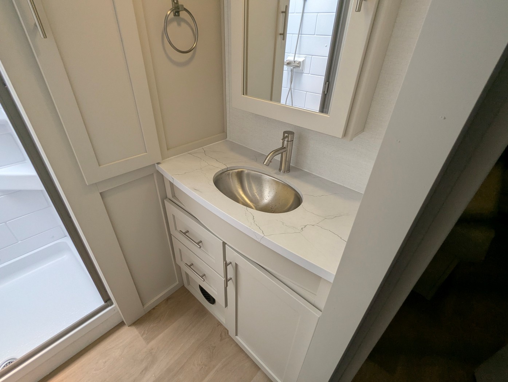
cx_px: 254
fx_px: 235
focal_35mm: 16
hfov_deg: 94.4
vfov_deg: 78.2
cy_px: 191
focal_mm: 2.35
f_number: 2.2
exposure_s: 1/236
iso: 85
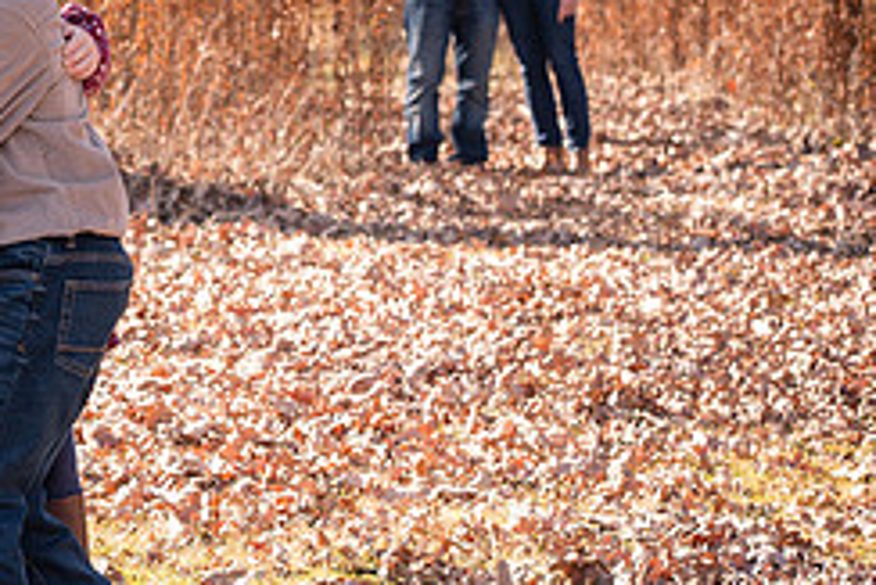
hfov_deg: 9.4
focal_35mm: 217
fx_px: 5283
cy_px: 131
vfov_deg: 6.3
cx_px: -13
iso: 250
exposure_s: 1/250
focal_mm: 85
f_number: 6.3
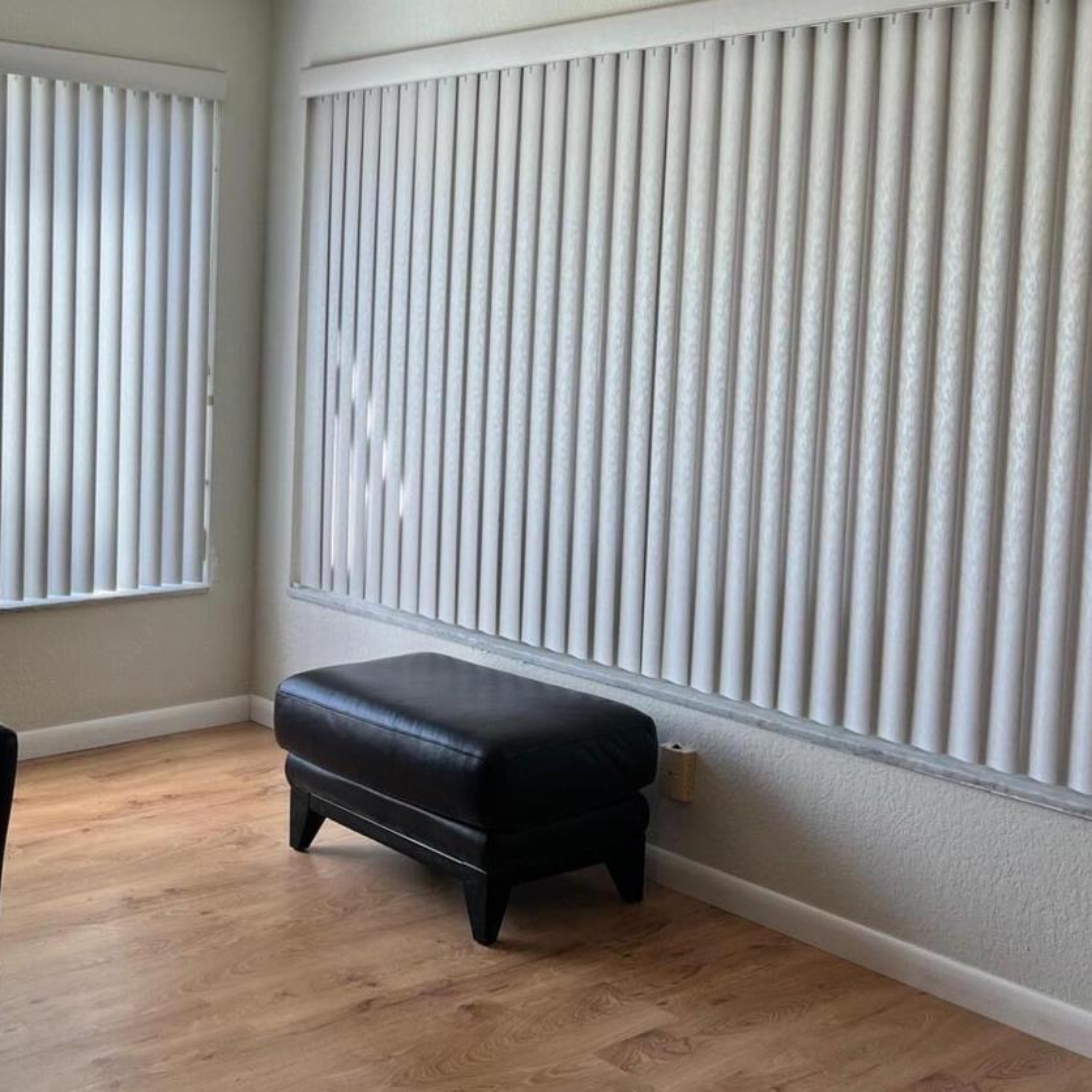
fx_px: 1570
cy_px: 427
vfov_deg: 38.2
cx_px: 235
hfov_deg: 37.1
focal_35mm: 44
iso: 40
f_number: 1.5
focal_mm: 5.7
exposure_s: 1/211
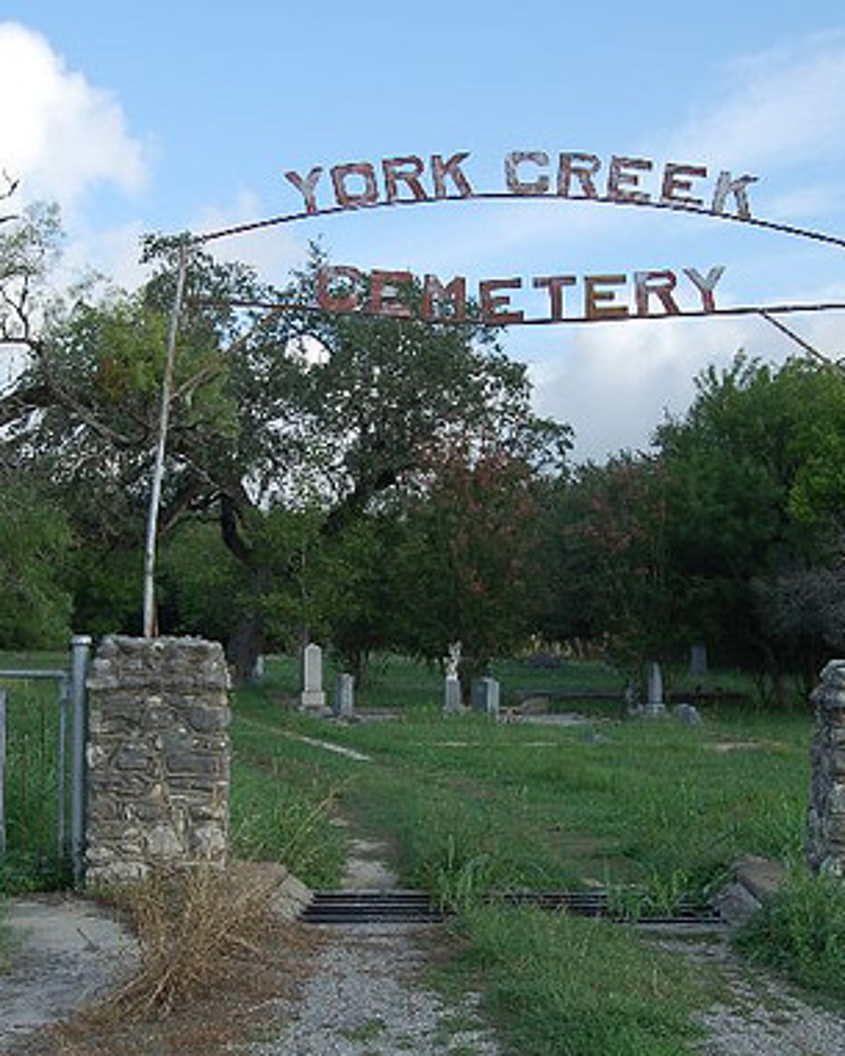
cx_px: 399
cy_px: 529
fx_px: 1875
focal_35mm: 60
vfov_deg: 31.4
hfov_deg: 25.4
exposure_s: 1/200
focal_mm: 28
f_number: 9
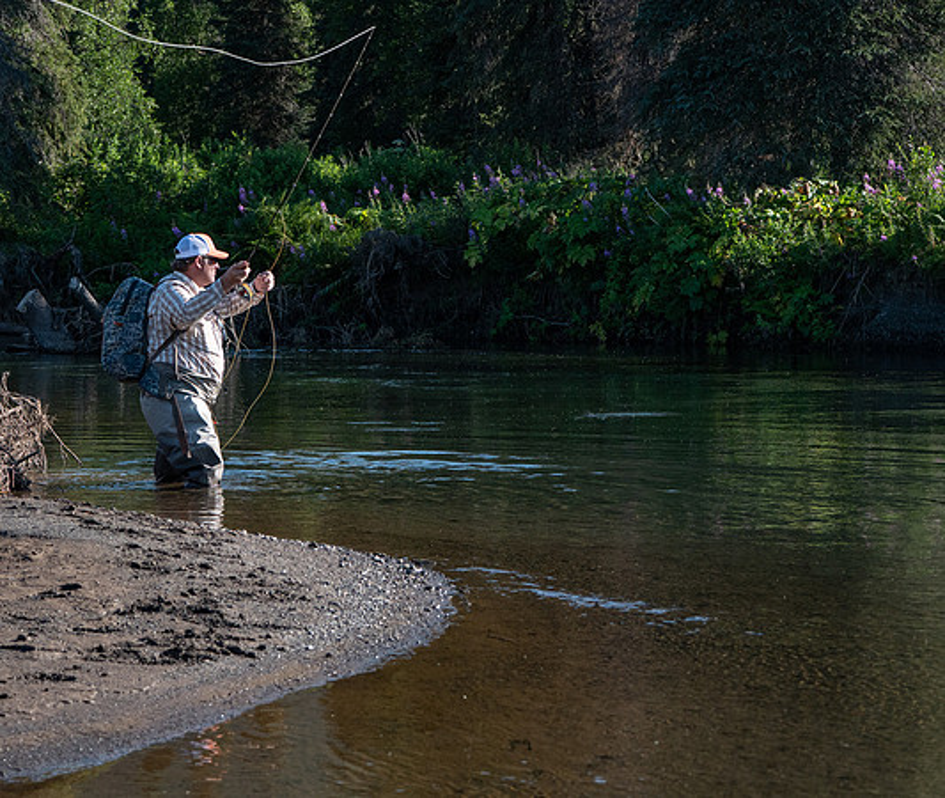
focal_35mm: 118
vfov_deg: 13.5
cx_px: 376
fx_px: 3367
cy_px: 428
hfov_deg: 16.0
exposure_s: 1/1250
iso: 400
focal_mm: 50
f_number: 5
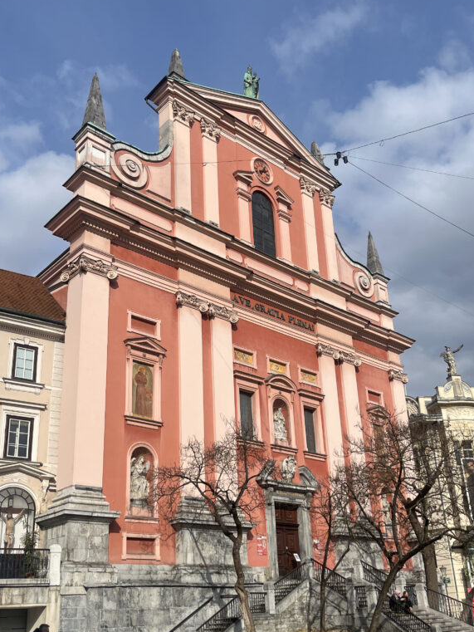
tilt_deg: +22.2
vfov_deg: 52.3
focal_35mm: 35
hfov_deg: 40.7
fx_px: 639
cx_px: 252
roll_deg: +3.4
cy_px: 374
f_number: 1.6
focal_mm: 5.1
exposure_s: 1/6173
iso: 50
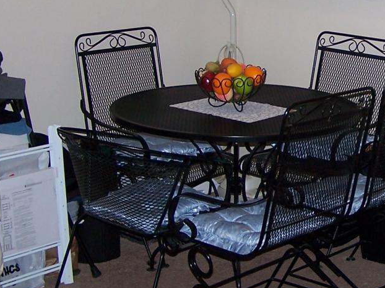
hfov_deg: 21.3
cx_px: 408
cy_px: 64
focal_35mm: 88
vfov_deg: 16.7
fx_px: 978
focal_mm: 6.3
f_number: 2.8
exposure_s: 1/60
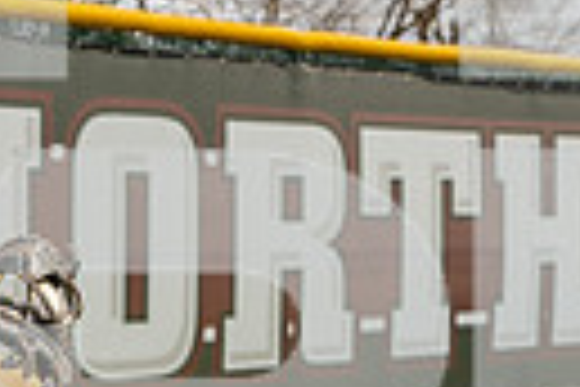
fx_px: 1740
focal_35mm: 108
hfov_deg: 17.8
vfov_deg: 12.5
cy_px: 389
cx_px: -153
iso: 100
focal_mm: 24
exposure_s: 1/250
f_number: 6.3
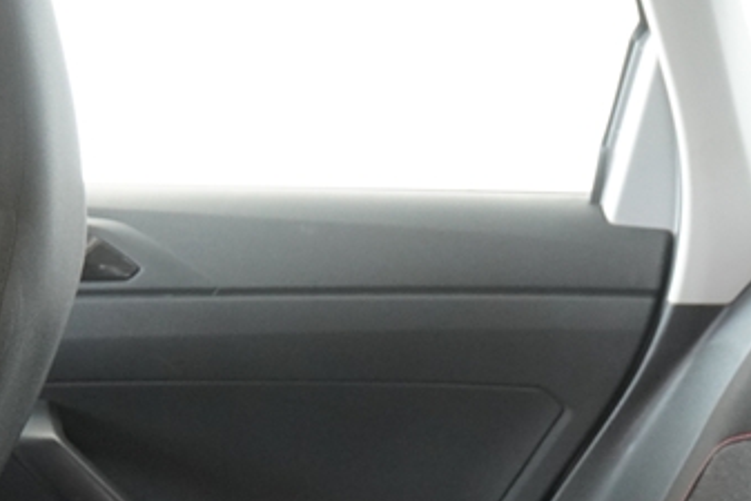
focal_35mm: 78
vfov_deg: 16.5
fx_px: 1618
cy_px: 685
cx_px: 827
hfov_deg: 24.4
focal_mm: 17
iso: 1600
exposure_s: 1/160
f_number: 3.2
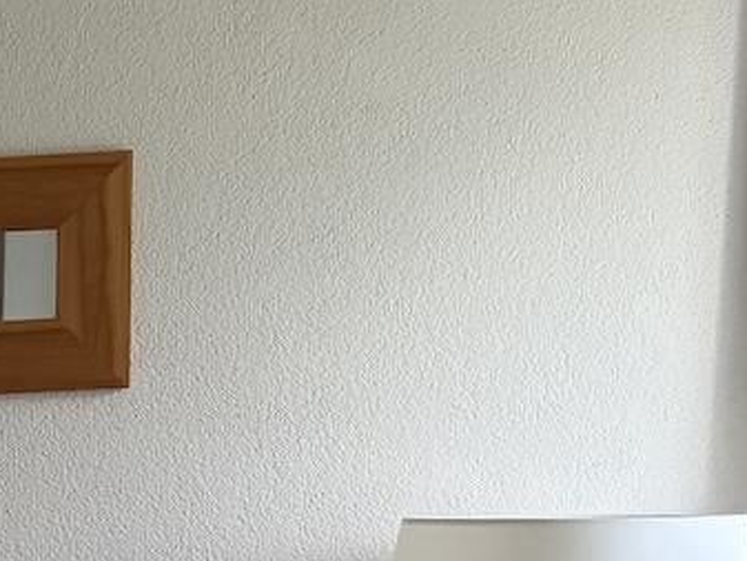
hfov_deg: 11.2
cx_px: -791
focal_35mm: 158
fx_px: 3411
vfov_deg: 8.8
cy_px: 1166
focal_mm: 5.96
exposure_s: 1/121
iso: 80
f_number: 1.6
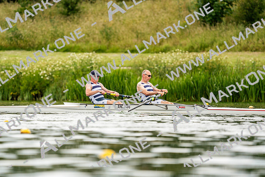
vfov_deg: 2.5
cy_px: 88
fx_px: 4027
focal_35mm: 547
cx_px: 132
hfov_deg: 3.8
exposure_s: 1/2000
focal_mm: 547
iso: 500
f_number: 6.3
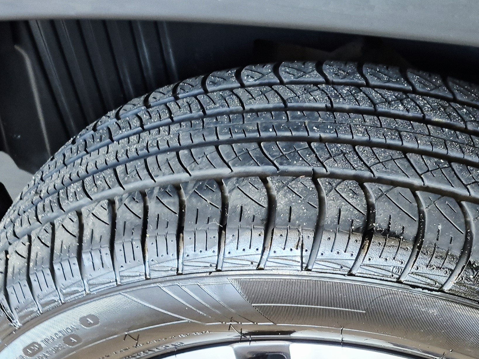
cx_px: 355
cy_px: 358
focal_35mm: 56
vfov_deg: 24.9
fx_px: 775
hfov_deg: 33.7
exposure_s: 1/120
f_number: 1.8
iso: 250
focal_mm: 5.4
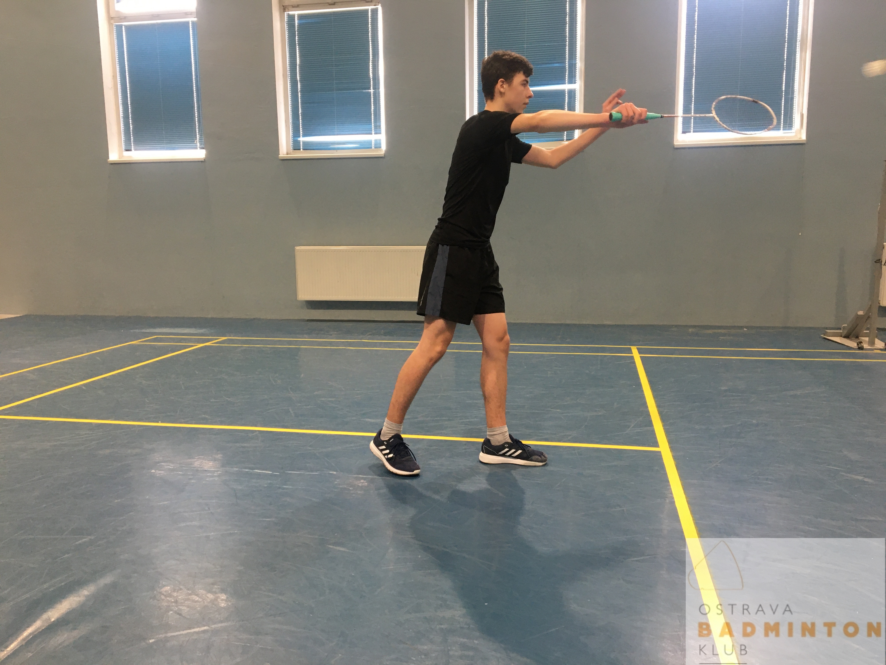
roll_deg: +0.8
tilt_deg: -8.4
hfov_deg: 61.7
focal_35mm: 29
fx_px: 742
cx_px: 443
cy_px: 332
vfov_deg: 48.2
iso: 50
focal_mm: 4.15
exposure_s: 1/33
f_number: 2.2
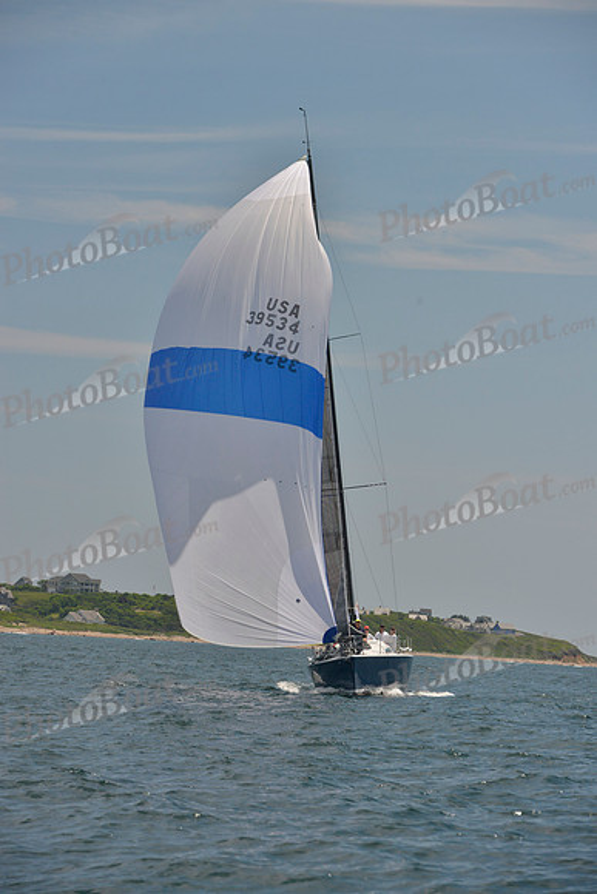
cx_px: 298
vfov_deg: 13.2
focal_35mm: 155
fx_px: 3853
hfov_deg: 8.9
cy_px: 447
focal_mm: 155
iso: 400
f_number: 9
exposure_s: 1/800
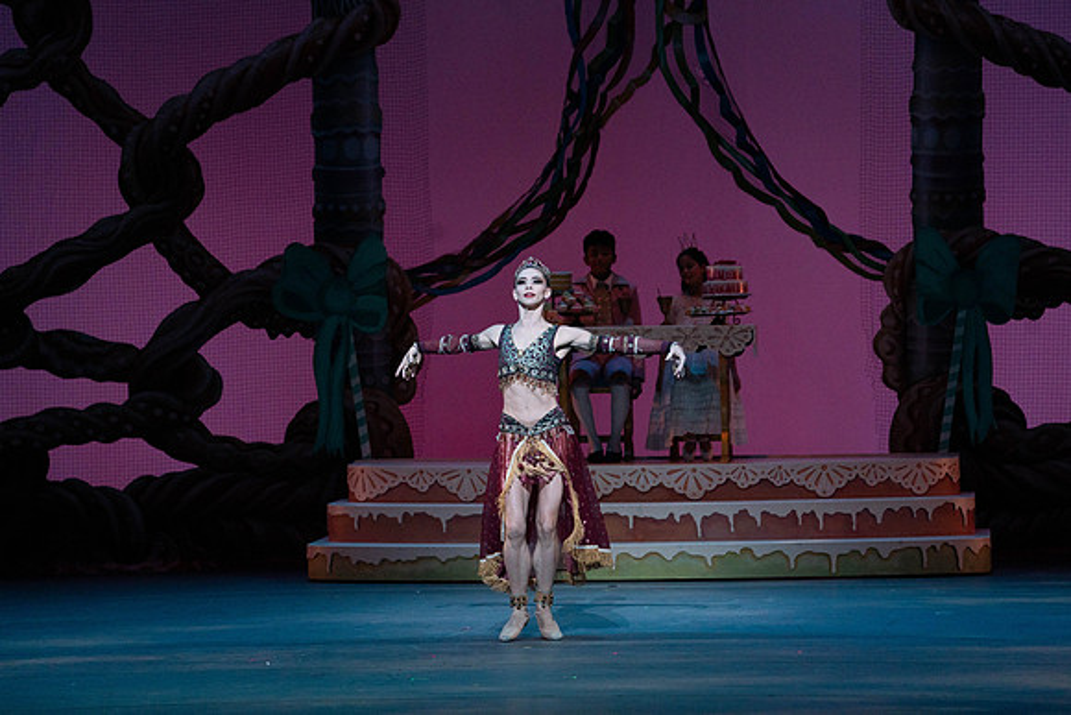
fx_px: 5951
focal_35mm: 200
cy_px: 358
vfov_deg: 6.9
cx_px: 536
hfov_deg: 10.3
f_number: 5.6
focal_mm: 200
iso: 3200
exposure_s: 1/320
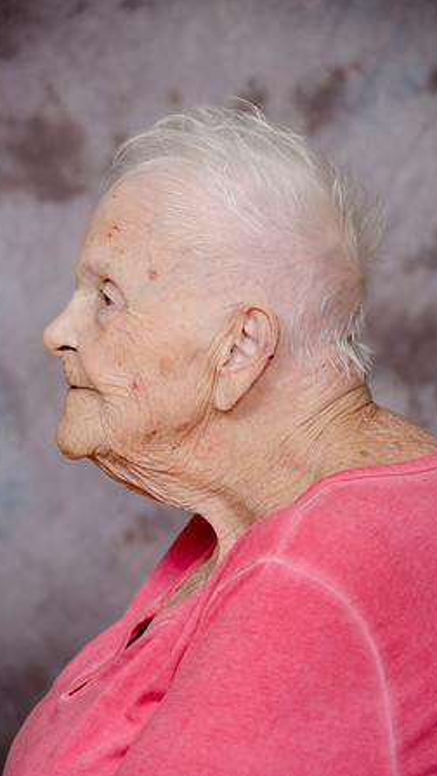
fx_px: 4380
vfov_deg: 10.1
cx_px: 191
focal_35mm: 213
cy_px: 387
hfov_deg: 5.7
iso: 200
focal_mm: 135
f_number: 5.6
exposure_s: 1/125
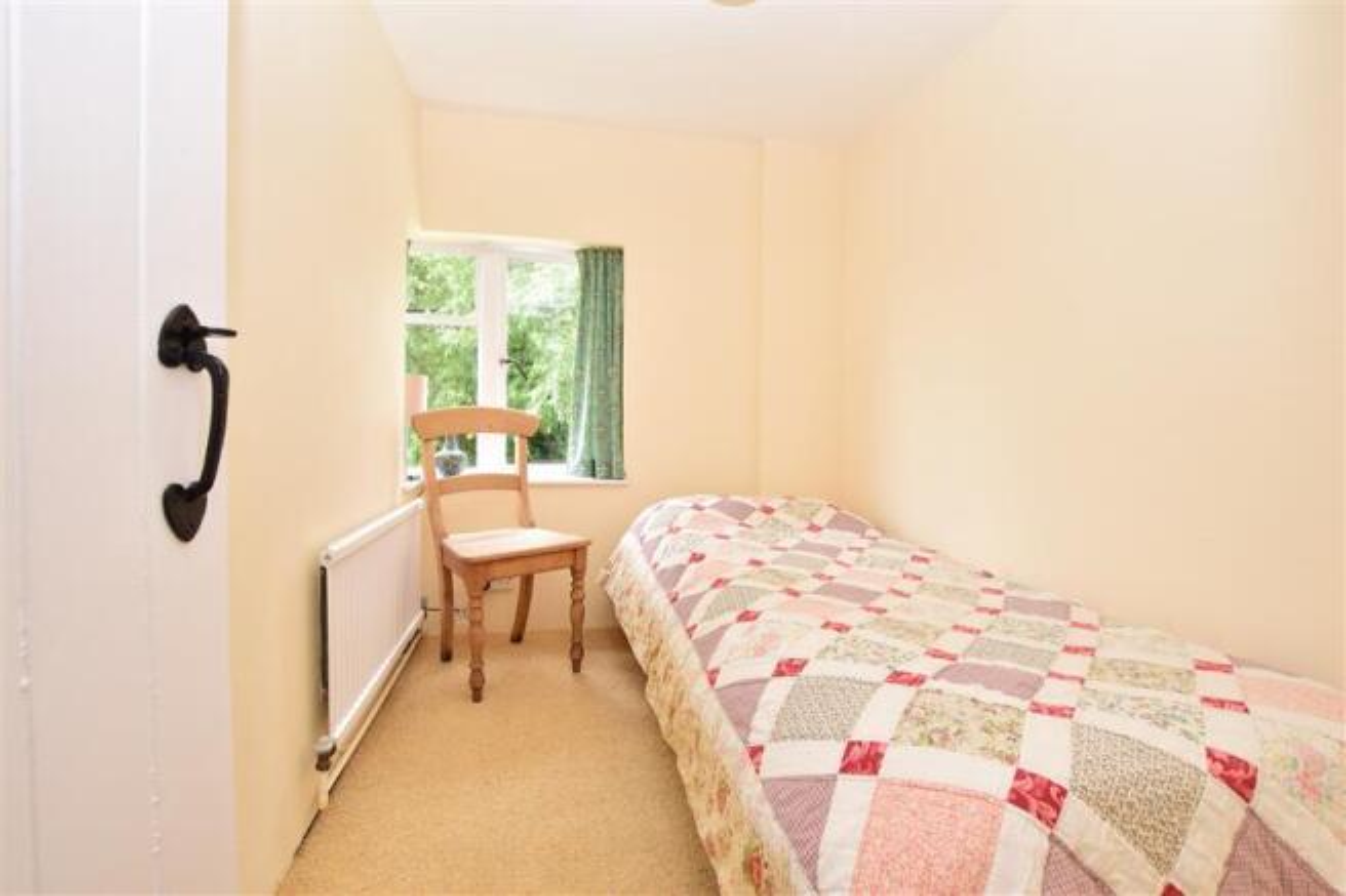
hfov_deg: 92.5
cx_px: 673
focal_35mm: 17
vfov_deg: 69.6
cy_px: 448
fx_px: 645
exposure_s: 1/50
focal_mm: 11.5
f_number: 10
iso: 400
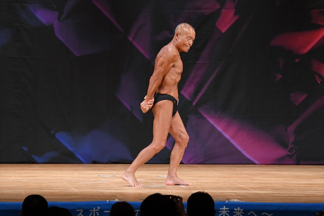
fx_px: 2429
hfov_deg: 7.6
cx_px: 162
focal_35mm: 270
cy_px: 108
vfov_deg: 5.1
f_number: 5.6
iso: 3200
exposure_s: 1/400
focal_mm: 180
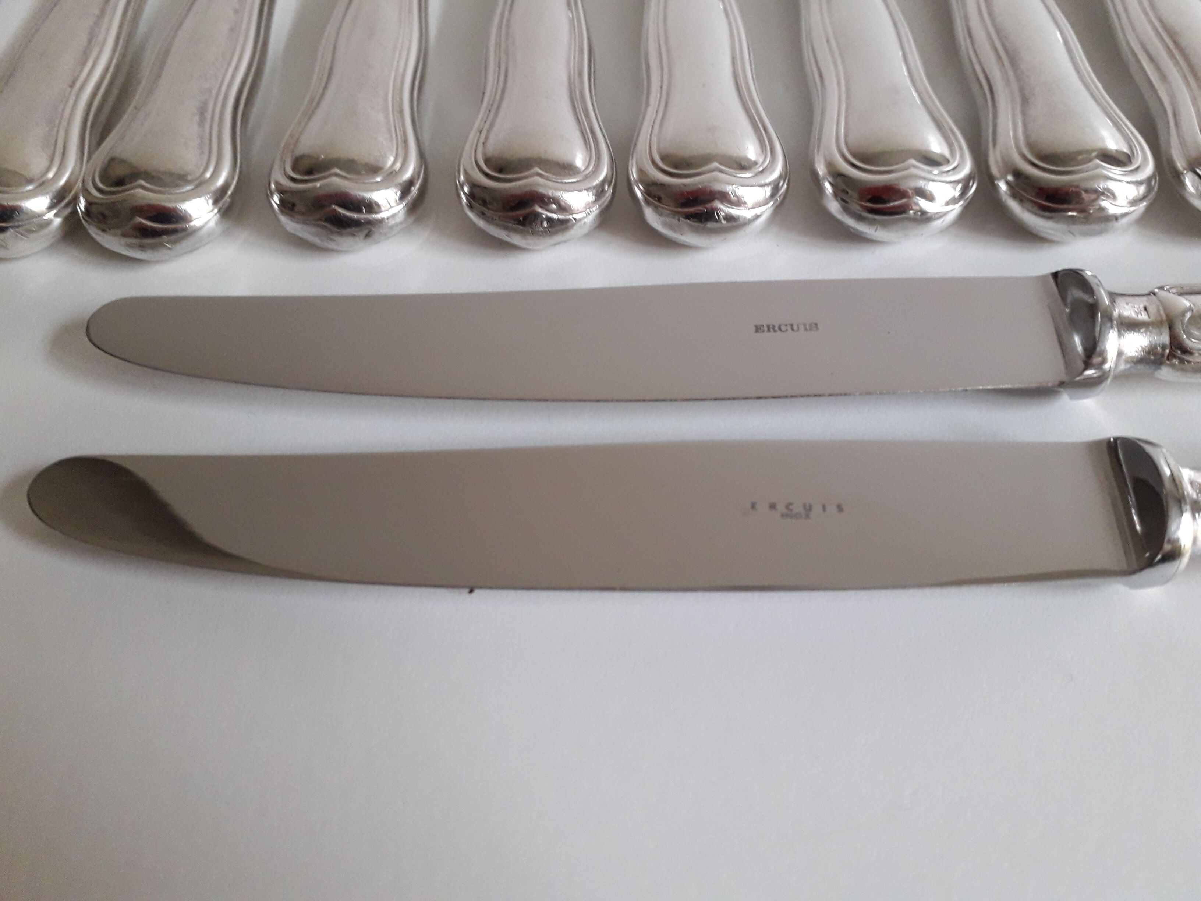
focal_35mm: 27
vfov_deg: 51.4
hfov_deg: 65.3
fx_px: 937
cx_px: 600
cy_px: 450
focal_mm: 3.6
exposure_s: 1/25
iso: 160
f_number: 1.9
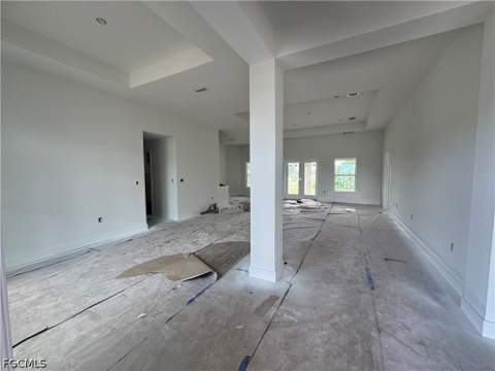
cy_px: 186
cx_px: 248
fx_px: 200
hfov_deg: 102.1
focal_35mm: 14
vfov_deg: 85.7
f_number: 2.2
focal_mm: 2.22
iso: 100
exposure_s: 1/99
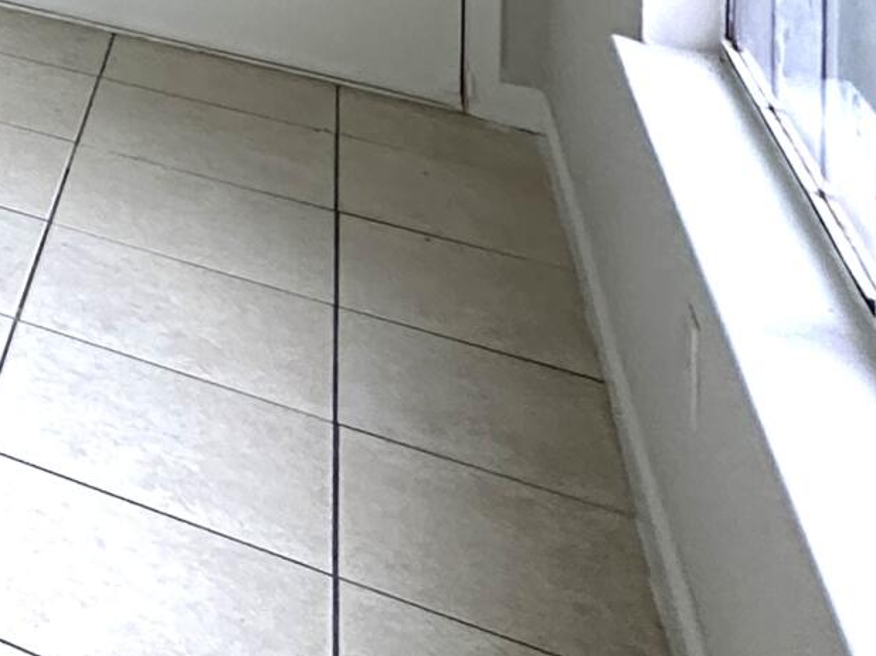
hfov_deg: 17.2
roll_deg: -1.9
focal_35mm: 68
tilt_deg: +0.7
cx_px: -1011
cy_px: -676
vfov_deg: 16.3
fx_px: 1720
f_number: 2.2
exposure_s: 1/120
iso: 200
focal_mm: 2.22
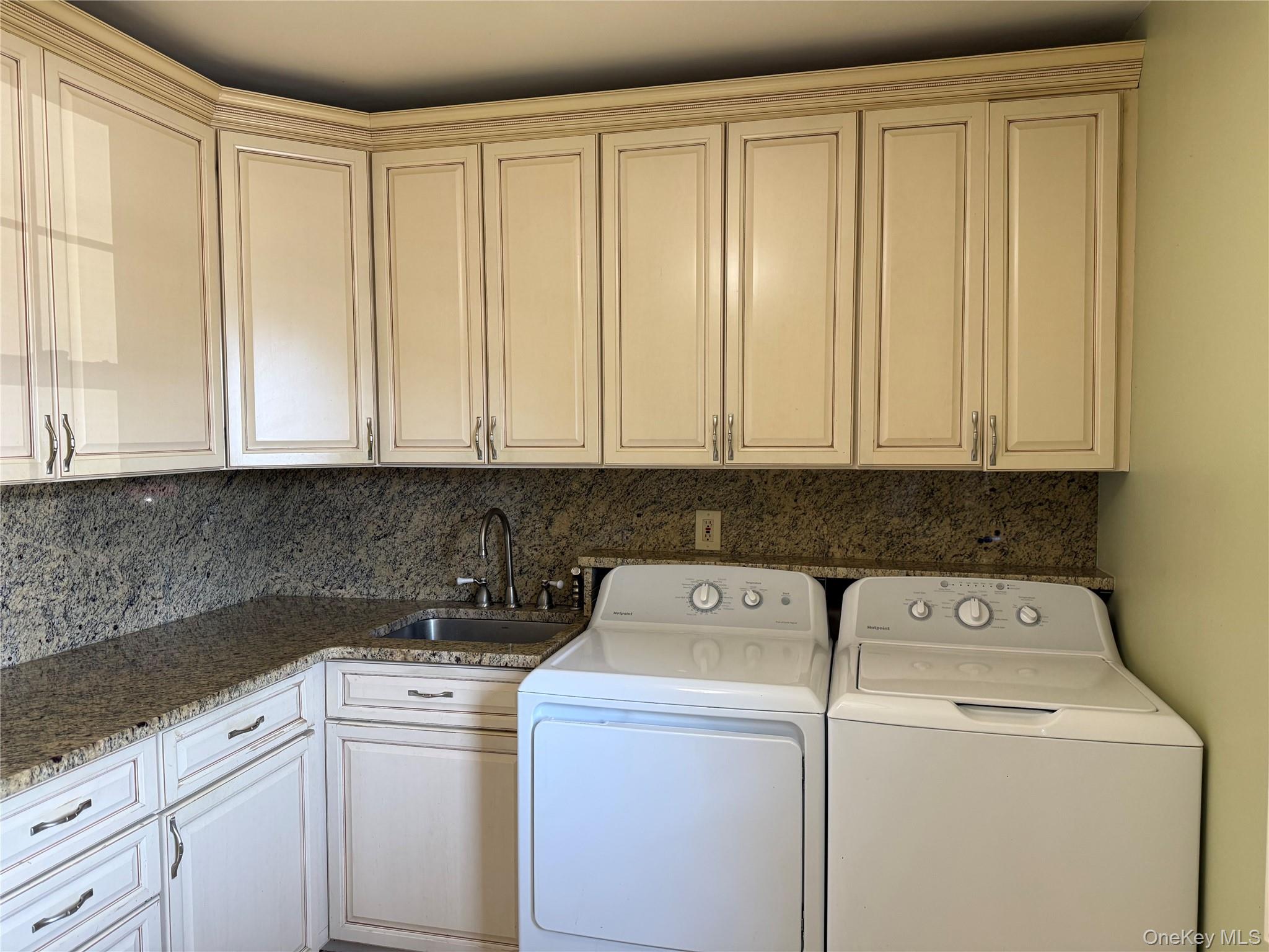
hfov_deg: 71.6
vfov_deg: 56.8
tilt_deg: -3.1
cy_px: 476
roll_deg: -0.5
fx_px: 880
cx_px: 634
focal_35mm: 24
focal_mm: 6.76
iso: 160
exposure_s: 1/120
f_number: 1.78
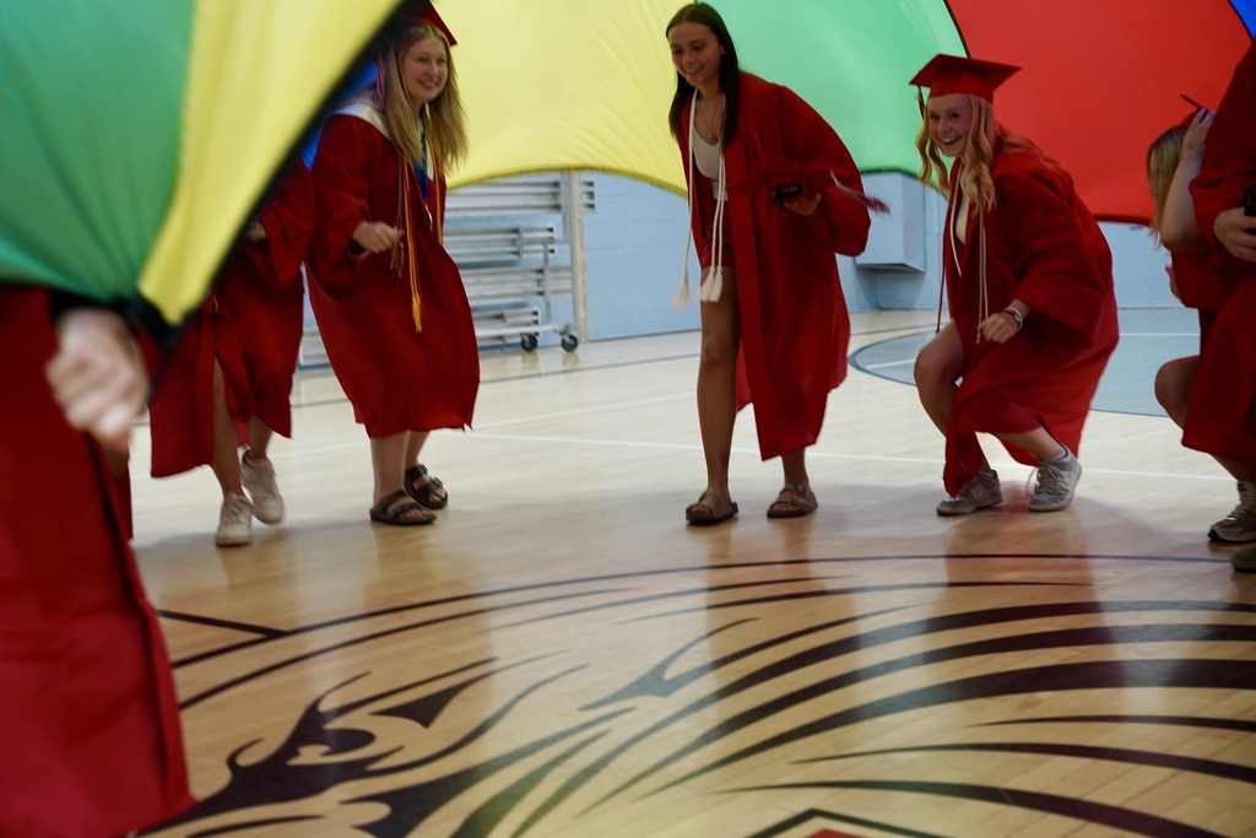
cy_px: 419
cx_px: 628
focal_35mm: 52
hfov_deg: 38.3
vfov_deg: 26.0
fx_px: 1811
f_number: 4
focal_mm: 51.9
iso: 1600
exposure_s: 1/160
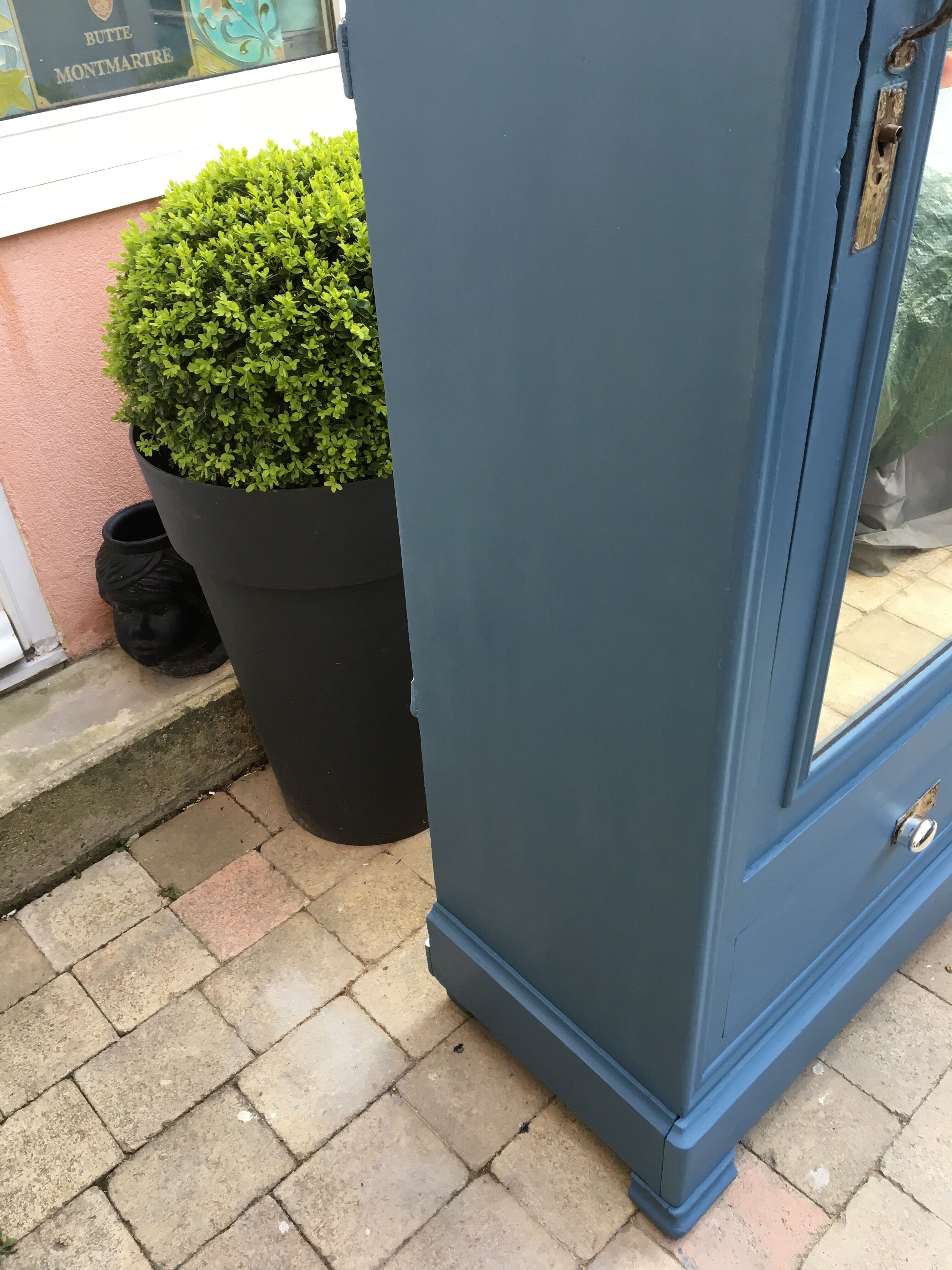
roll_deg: +5.7
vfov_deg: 61.7
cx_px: 476
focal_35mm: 29
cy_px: 635
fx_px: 1063
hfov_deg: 48.2
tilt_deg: -35.8
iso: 25
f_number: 2.2
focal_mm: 4.15
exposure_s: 1/33
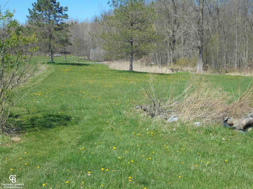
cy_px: 94
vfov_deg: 29.7
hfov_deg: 38.9
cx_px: 126
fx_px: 358
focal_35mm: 49
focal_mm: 8.9
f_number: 4.8
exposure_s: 1/500
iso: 100
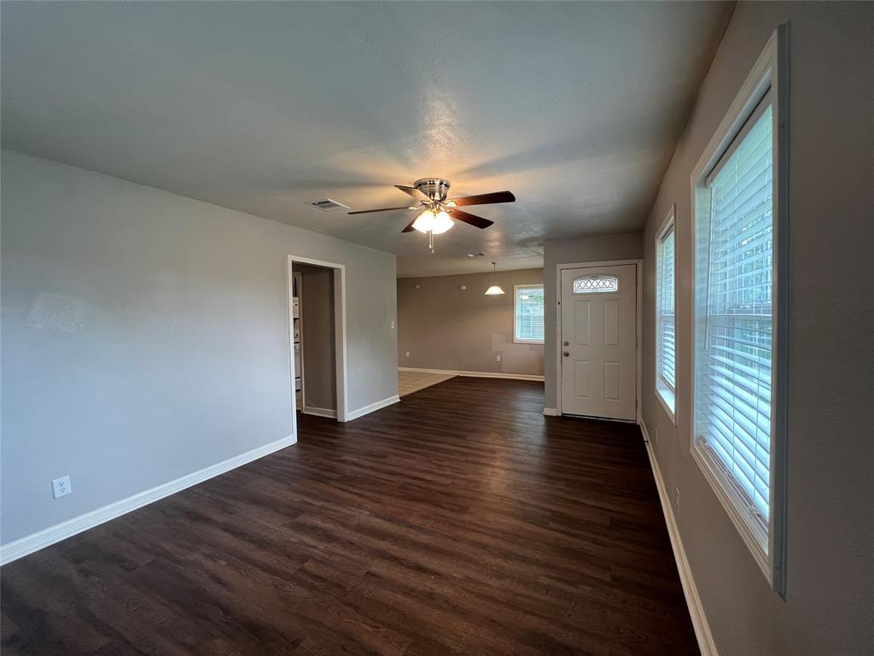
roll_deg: +0.2
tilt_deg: -2.0
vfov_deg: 89.9
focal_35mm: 13
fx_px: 328
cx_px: 437
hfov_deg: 106.2
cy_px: 328
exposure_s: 1/120
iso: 200
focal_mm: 1.57
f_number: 1.8
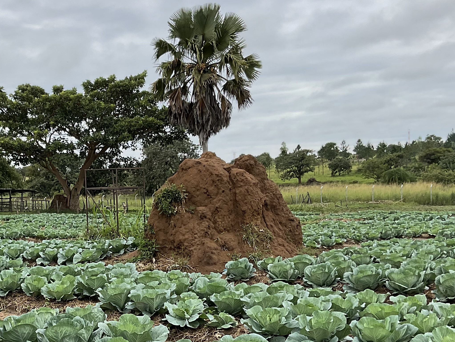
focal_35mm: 57
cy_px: 268
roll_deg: +2.9
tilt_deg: -6.6
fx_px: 749
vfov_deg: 25.3
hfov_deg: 33.0
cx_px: 100
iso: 16
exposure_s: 1/962
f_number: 1.8
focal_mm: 3
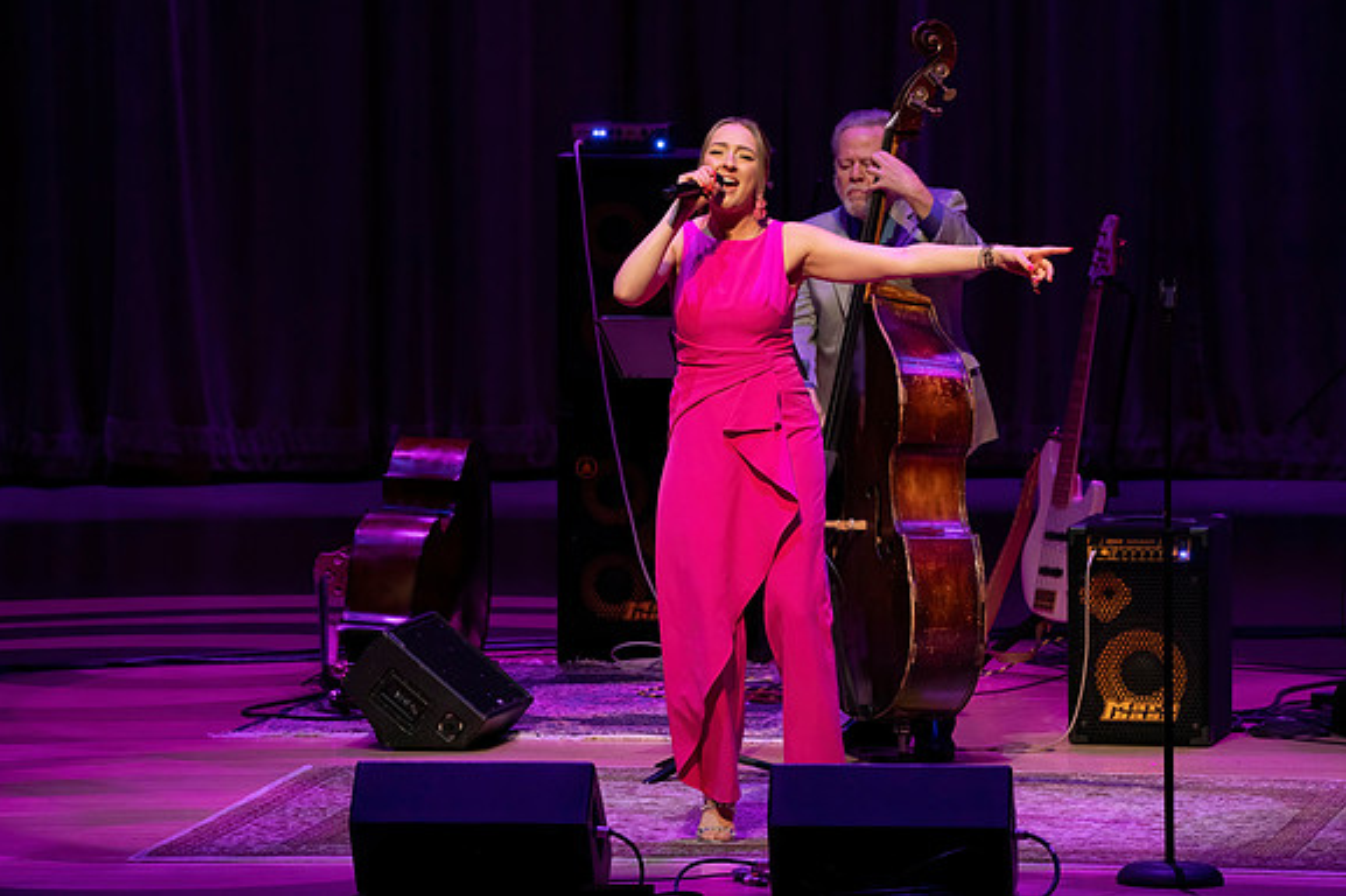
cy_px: 447
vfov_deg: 4.1
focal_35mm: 335
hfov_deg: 6.2
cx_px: 672
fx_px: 12518
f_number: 8
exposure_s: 1/250
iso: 5000
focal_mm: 333
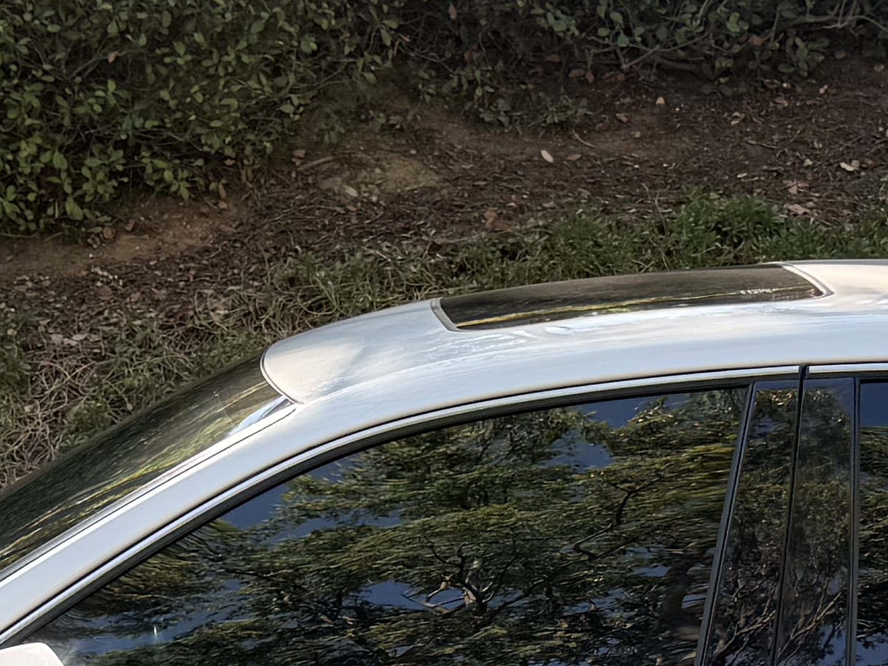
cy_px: 707
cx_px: 535
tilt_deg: -10.8
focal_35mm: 112
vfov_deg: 13.0
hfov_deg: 17.6
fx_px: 2873
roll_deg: -4.5
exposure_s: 1/689
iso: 80
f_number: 1.78
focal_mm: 6.76
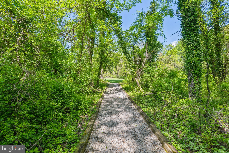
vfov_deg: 70.4
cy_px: 76
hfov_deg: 93.3
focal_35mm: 17
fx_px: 108
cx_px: 114
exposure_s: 1/160
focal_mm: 17
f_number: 8
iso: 200
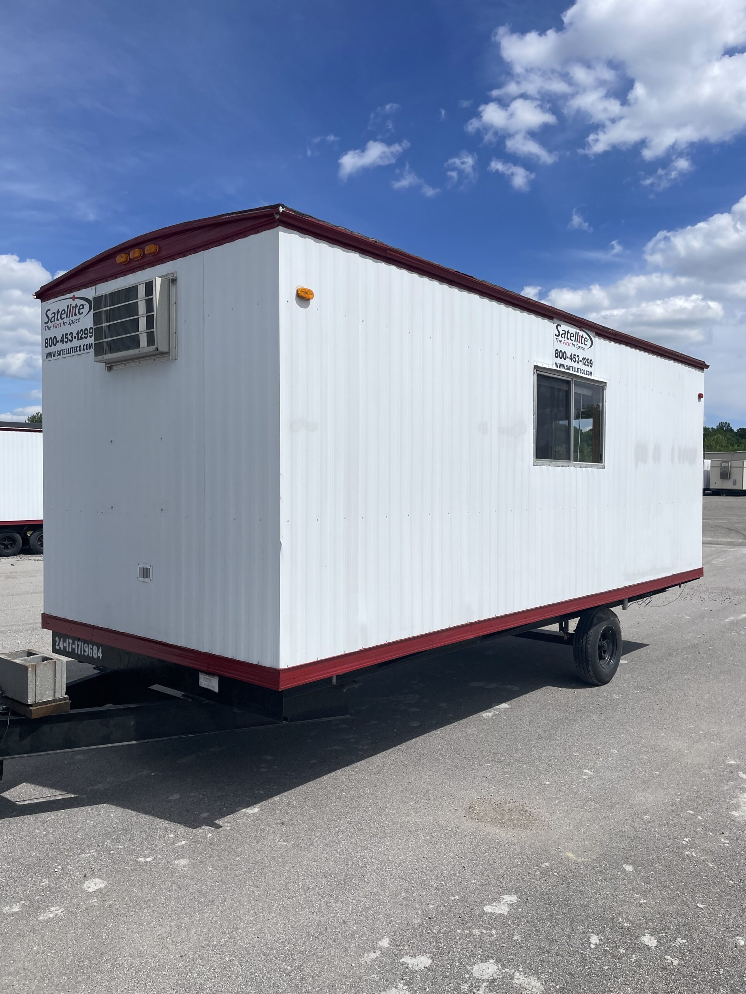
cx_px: 373
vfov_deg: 67.3
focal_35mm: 26
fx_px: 747
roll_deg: +0.6
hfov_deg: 53.1
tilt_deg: -2.5
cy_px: 497
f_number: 1.6
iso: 32
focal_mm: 4.2
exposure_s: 1/9091
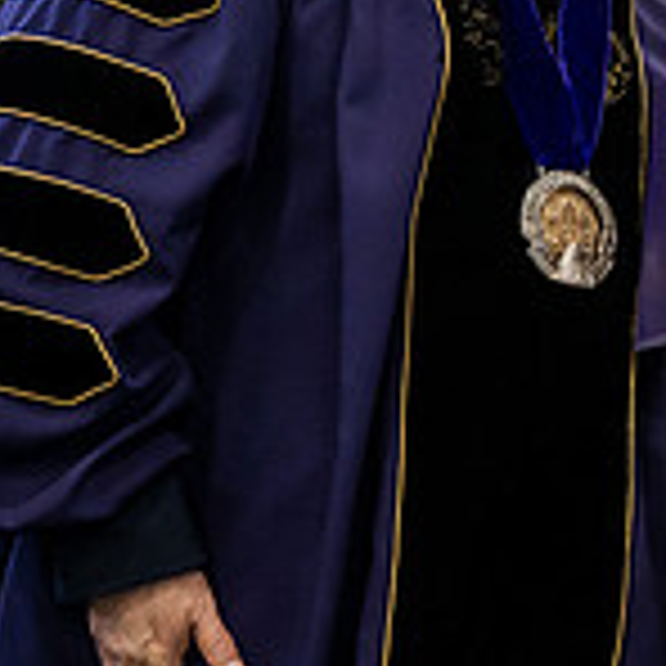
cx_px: 648
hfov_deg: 6.1
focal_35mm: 286
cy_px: 70
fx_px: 6225
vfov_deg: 6.1
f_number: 4.5
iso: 4000
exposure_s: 1/200
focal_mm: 86
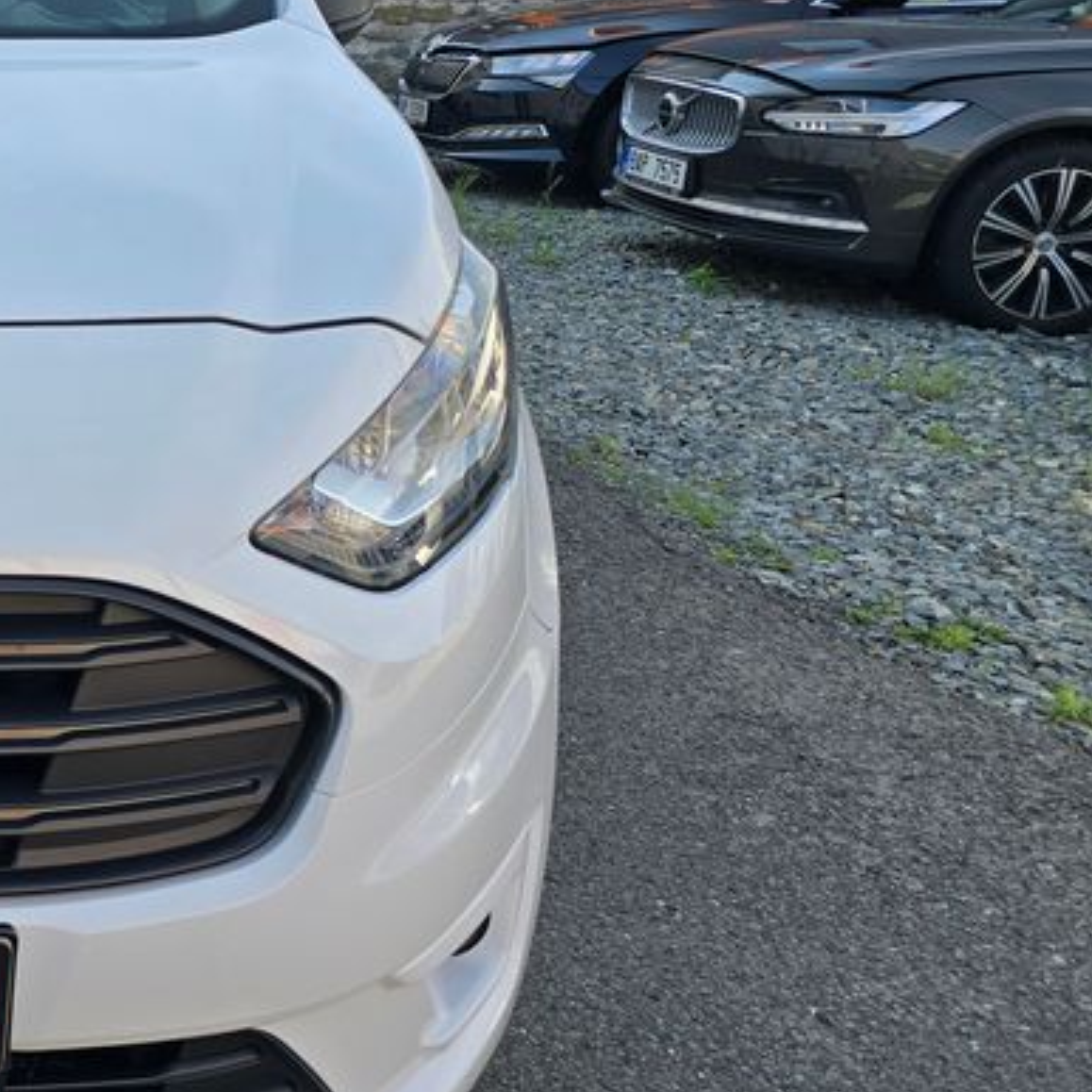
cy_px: 390
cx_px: -351
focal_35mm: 54
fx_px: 1927
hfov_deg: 26.5
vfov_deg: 31.5
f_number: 1.7
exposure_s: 1/479
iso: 12
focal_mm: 6.3
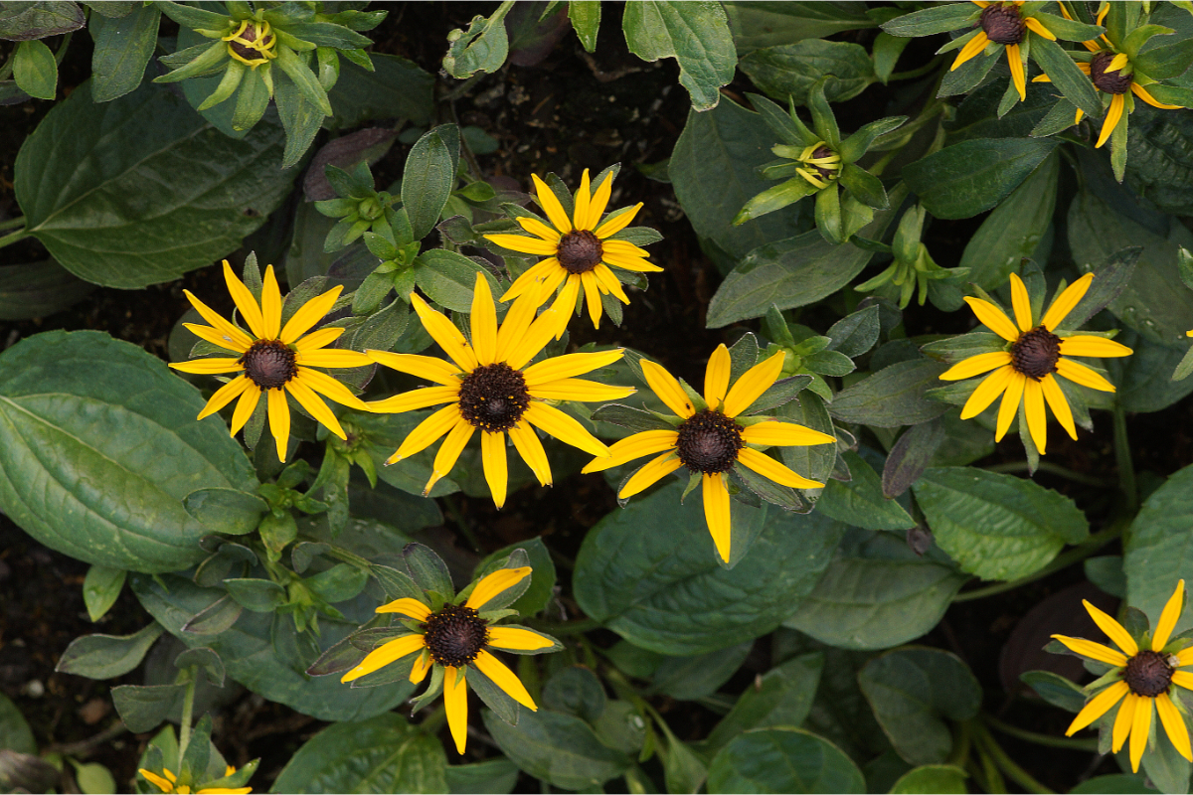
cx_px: 596
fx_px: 4970
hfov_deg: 13.7
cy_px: 398
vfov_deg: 9.1
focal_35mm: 150
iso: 400
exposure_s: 1/160
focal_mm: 100
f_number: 8
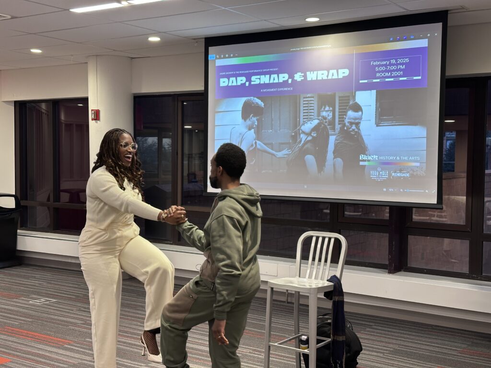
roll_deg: -0.2
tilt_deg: -2.8
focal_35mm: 48
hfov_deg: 39.7
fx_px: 681
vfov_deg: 30.3
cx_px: 246
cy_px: 184
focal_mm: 6.86
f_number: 1.78
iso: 125
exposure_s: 1/60
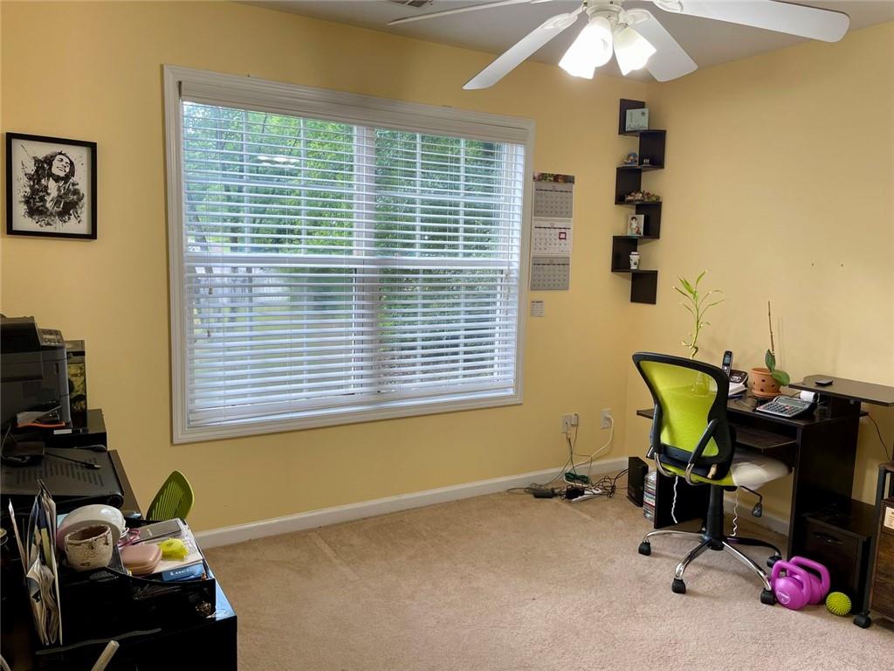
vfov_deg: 53.1
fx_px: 671
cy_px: 336
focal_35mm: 26
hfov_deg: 67.3
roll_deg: -0.9
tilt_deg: -7.0
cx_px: 447
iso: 50
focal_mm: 4.2
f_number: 1.6
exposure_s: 1/120
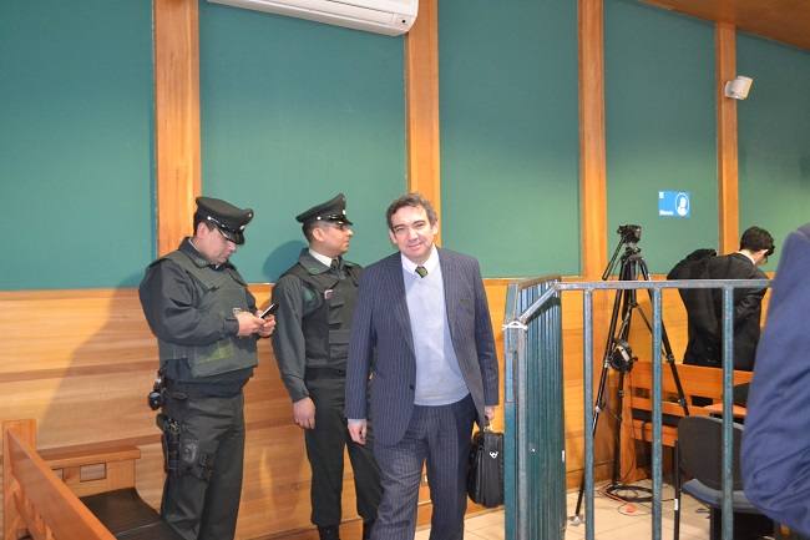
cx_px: 405
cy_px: 270
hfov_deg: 57.2
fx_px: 742
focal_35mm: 33
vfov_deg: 39.9
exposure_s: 1/60
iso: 2800
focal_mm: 22
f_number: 4
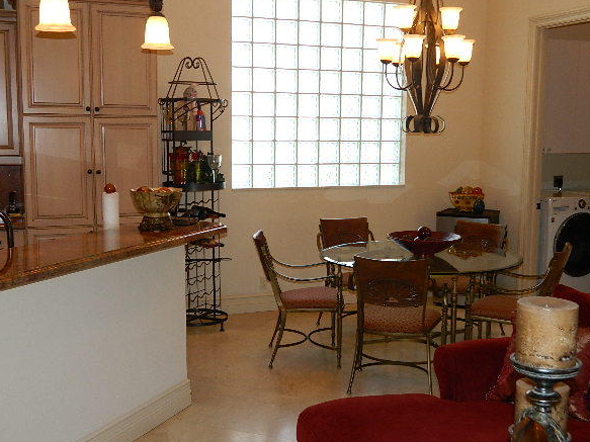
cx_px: 319
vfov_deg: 32.2
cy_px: 237
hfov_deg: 42.1
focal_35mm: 45
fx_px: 767
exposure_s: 1/50
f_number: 3.5
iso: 125
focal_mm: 7.3
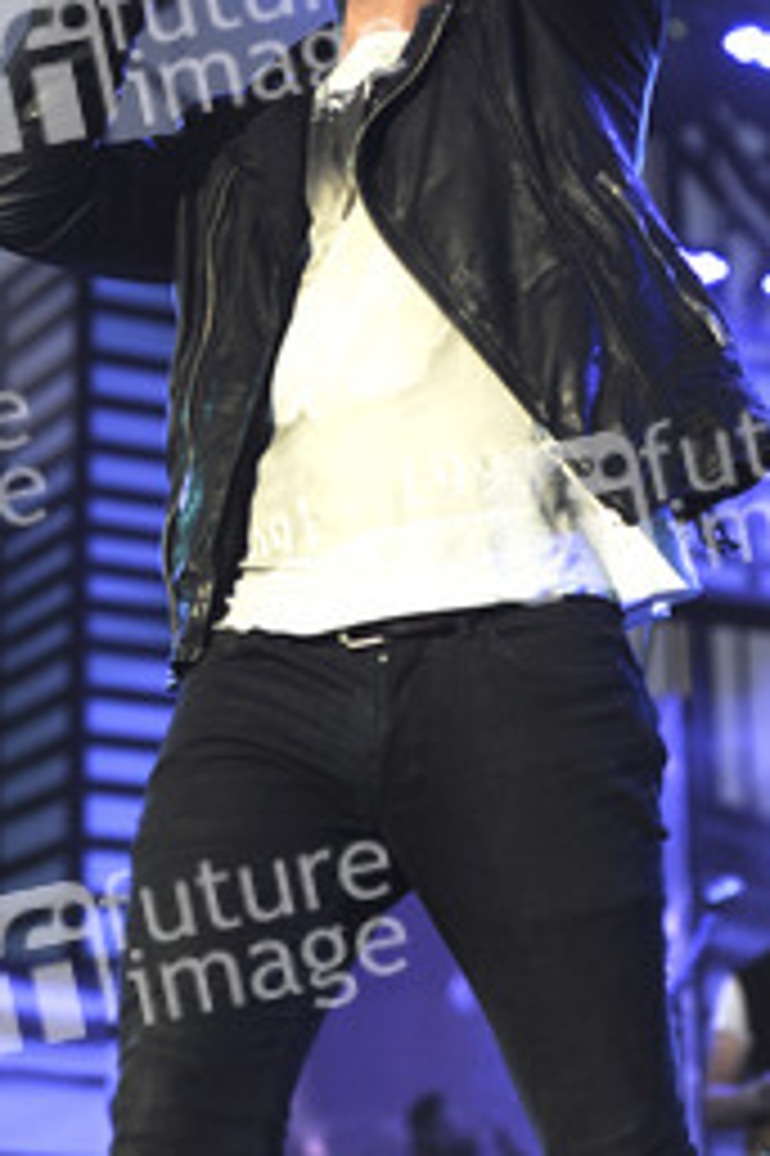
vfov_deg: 18.6
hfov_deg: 12.5
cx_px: 308
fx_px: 3502
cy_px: 274
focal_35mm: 109
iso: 1250
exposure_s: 1/400
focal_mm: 70
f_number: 2.8
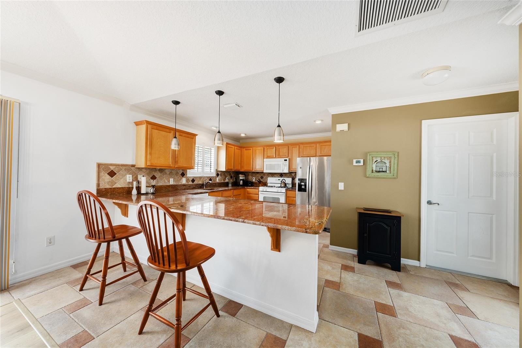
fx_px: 174
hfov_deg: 112.6
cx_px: 261
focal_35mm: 12
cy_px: 174
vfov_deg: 90.0
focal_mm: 12
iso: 200
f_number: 7.1
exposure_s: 1/6
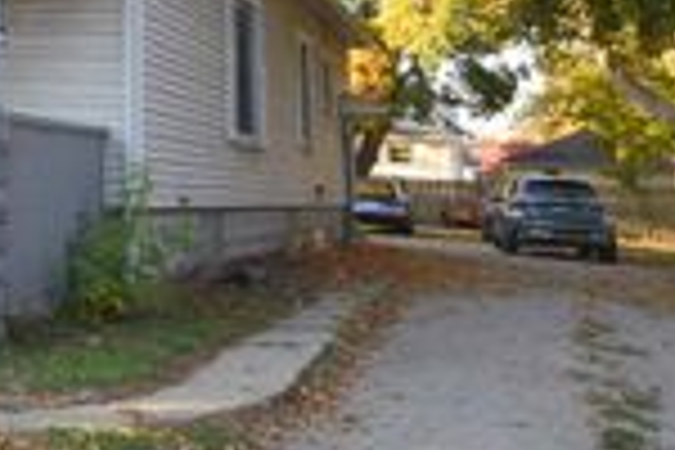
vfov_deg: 25.5
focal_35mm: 50
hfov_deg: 33.0
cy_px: -11
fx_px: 937
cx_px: -122
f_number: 5.6
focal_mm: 10
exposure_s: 1/125
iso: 280
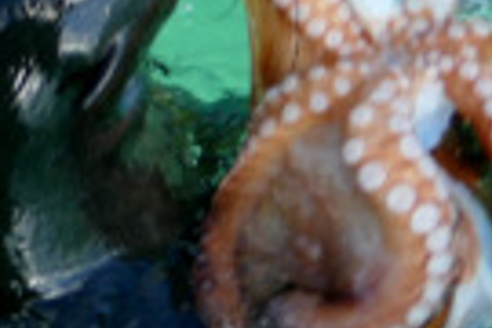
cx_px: 448
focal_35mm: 284
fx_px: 3881
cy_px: 255
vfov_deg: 4.8
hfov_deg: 7.2
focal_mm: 23.3
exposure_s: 1/250
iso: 125
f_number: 3.6
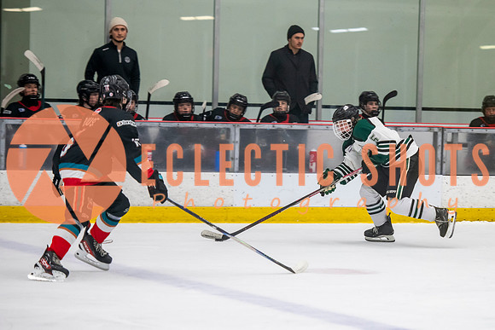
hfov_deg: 10.2
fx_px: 2781
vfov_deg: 6.8
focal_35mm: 202
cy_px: 180
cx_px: 368
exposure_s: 1/640
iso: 2000
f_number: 3.2
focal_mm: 135
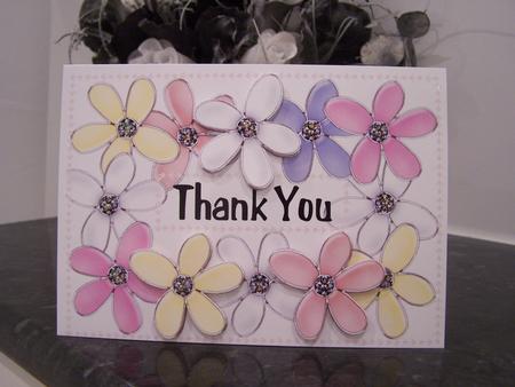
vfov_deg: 37.8
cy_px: 194
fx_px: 566
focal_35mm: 38
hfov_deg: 49.0
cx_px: 258
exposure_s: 1/10
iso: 140
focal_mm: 6.3
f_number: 2.8
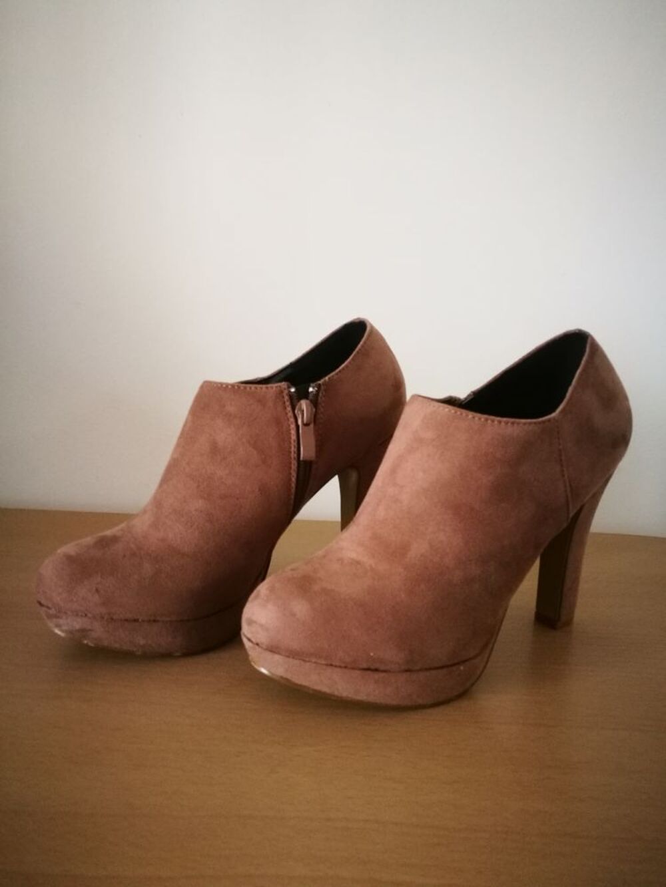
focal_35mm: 27
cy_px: 444
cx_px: 333
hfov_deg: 51.4
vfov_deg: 65.3
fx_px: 693
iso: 400
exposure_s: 1/25
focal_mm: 4.5
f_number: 2.2
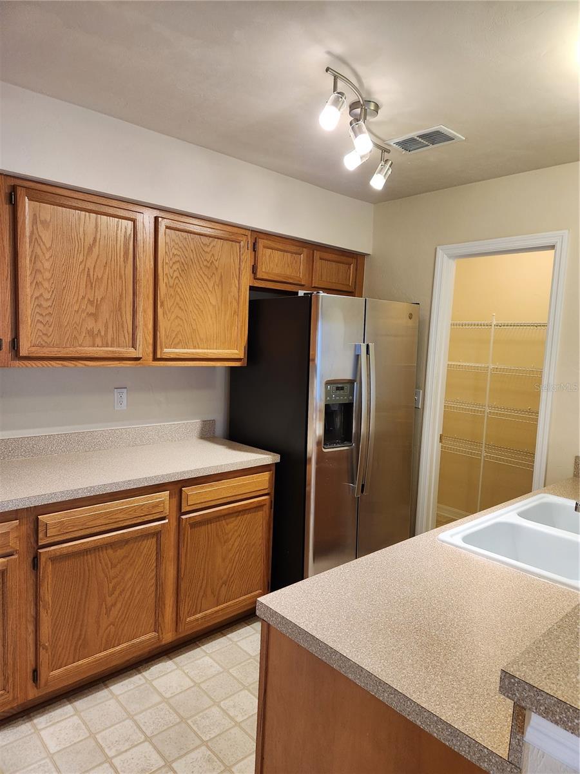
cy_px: 387
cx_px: 290
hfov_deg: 58.9
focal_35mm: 23
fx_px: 514
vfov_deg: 73.9
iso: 250
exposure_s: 1/120
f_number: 1.8
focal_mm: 5.4
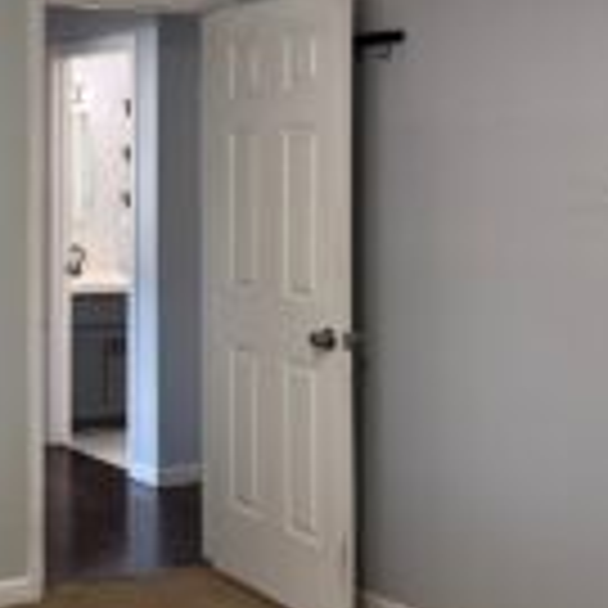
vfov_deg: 27.0
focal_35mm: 63
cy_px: 162
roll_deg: -0.2
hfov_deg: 25.5
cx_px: -45
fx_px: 1252
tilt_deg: +0.1
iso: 200
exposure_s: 1/60
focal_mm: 6.76
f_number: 1.78
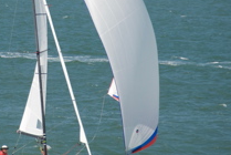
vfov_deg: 2.2
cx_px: 32
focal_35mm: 614
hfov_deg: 3.4
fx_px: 3945
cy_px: 28
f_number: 5.6
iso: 320
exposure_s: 1/1250
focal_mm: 170
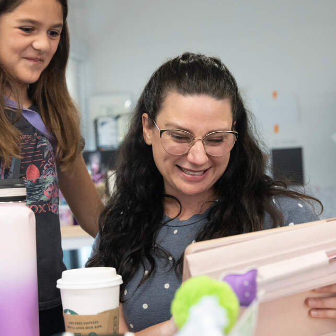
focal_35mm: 73
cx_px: 146
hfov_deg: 23.7
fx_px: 802
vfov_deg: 23.7
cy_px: 145
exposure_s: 1/100
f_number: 4
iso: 1000
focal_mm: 46
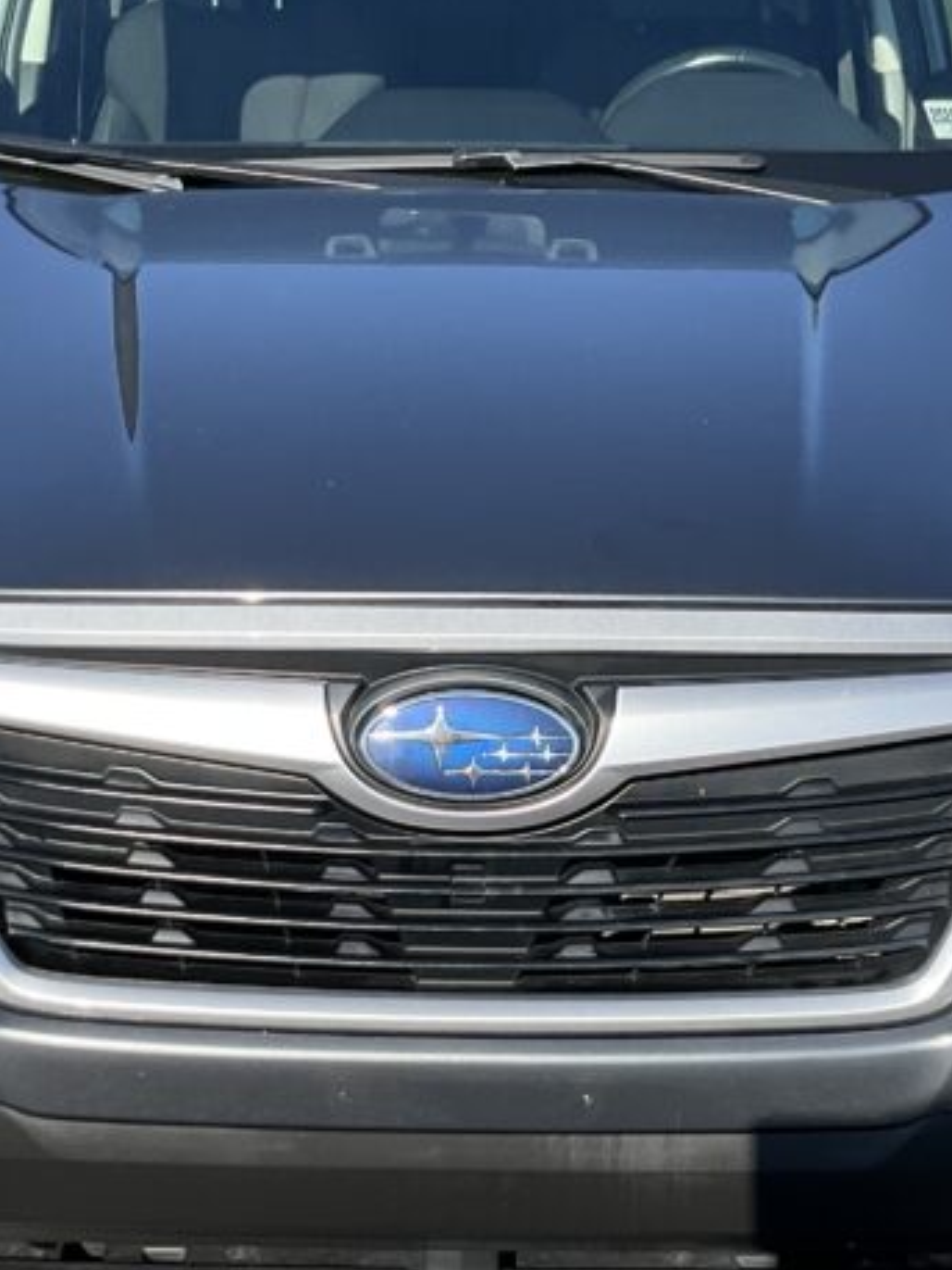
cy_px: 828
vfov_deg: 29.6
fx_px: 2382
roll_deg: +0.1
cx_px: 441
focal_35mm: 65
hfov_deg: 22.6
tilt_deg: -21.6
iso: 16
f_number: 1.8
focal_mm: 3
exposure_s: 1/997
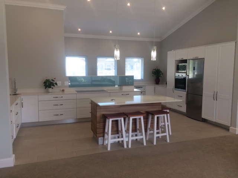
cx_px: 119
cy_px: 89
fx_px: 199
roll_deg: +0.4
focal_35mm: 29
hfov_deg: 61.7
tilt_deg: -8.1
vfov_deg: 48.2
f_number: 2.2
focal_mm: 4.15
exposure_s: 1/50
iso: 50
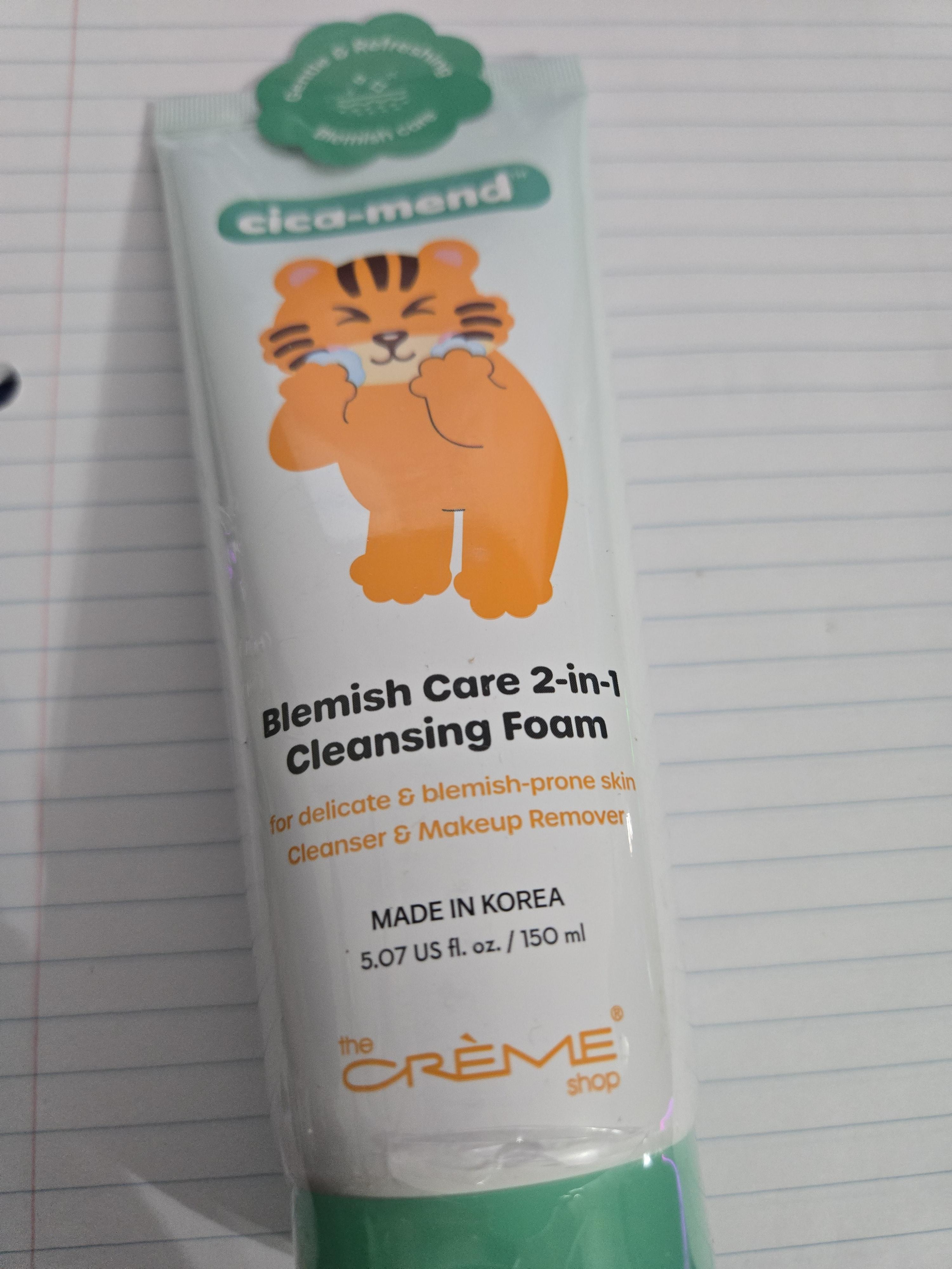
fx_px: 843
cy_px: 634
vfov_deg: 73.9
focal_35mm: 23
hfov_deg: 58.9
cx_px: 476
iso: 1000
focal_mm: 5.4
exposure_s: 1/120
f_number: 1.8
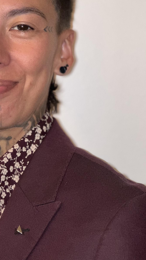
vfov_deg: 15.2
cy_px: 106
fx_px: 971
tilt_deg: -2.3
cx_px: -4
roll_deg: -0.2
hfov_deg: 8.5
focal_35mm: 141
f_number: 2.8
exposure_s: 1/30
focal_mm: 9
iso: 160
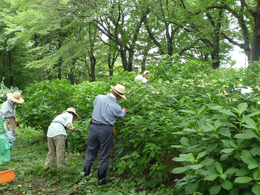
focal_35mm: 52
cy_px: 98
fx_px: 390
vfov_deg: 28.0
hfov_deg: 36.8
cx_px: 130
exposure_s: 1/40
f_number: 2.9
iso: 80
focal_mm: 4.7
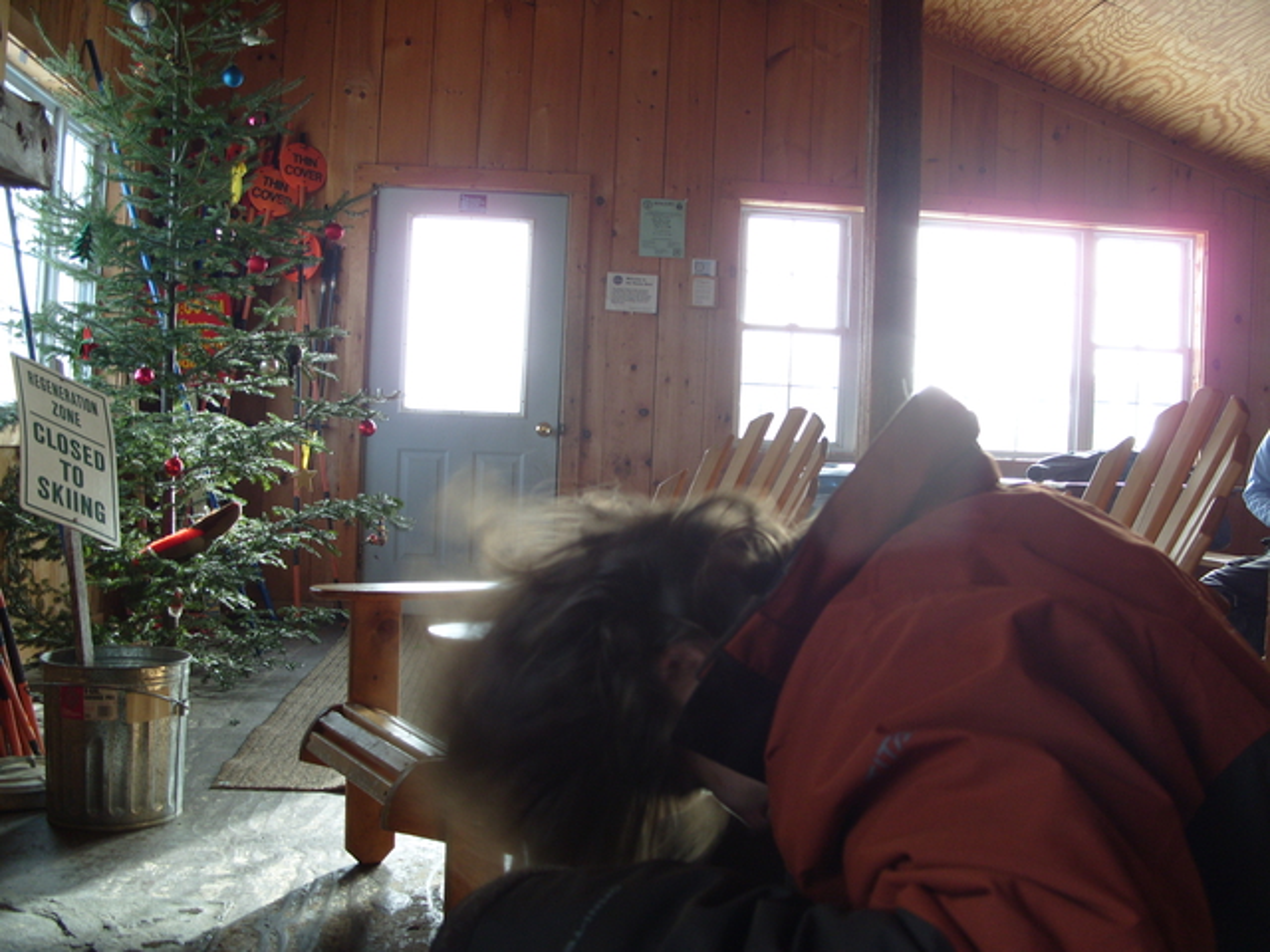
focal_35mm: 35
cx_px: 635
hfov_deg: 52.6
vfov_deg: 40.7
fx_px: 1284
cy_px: 476
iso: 80
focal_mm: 7.8
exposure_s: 1/90
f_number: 3.1
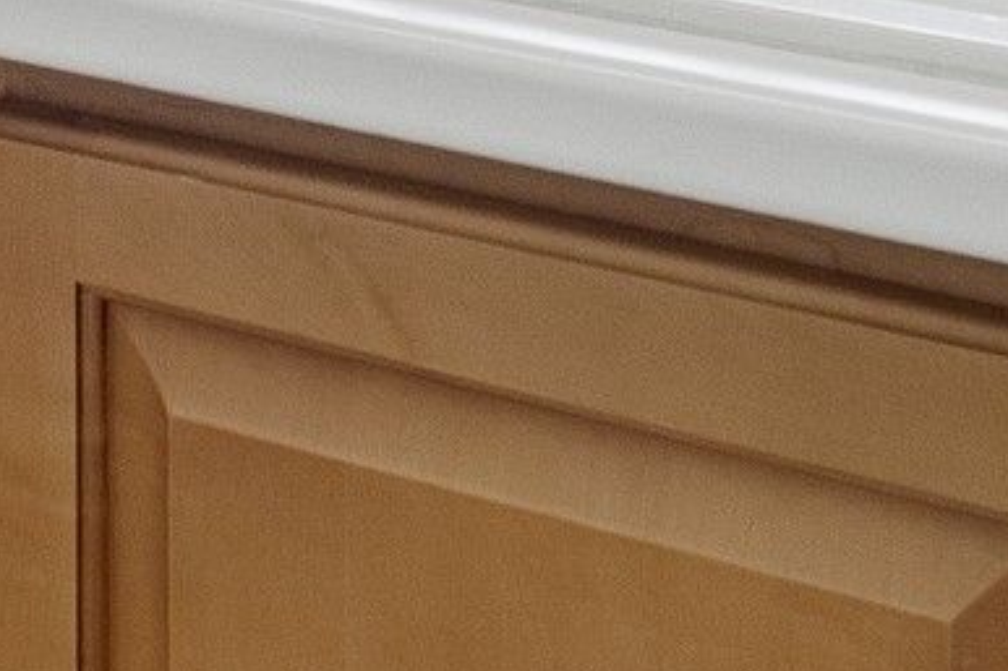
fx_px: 2939
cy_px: -956
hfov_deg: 19.3
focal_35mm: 105
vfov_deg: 11.0
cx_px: 253
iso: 320
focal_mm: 10
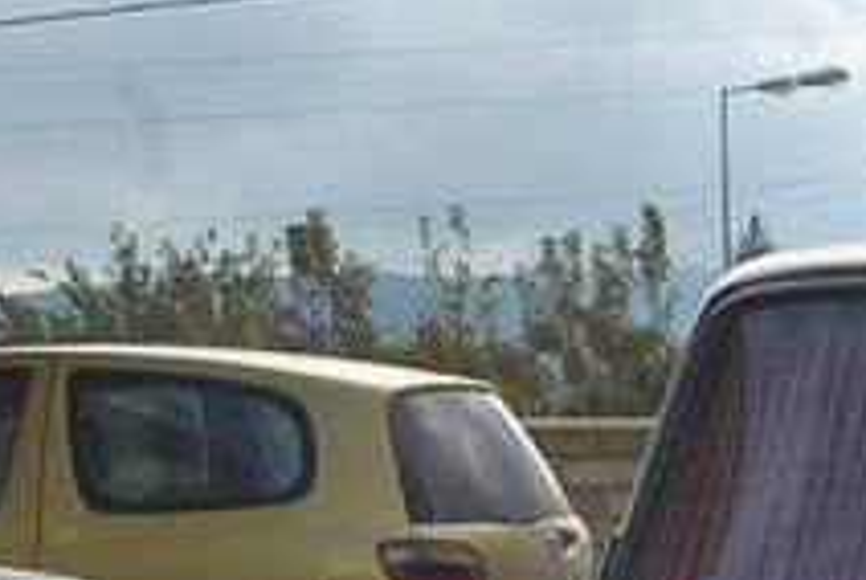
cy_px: 760
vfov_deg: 10.3
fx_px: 3156
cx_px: 1197
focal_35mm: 131
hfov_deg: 14.8
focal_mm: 28
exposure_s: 1/250
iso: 100
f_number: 8
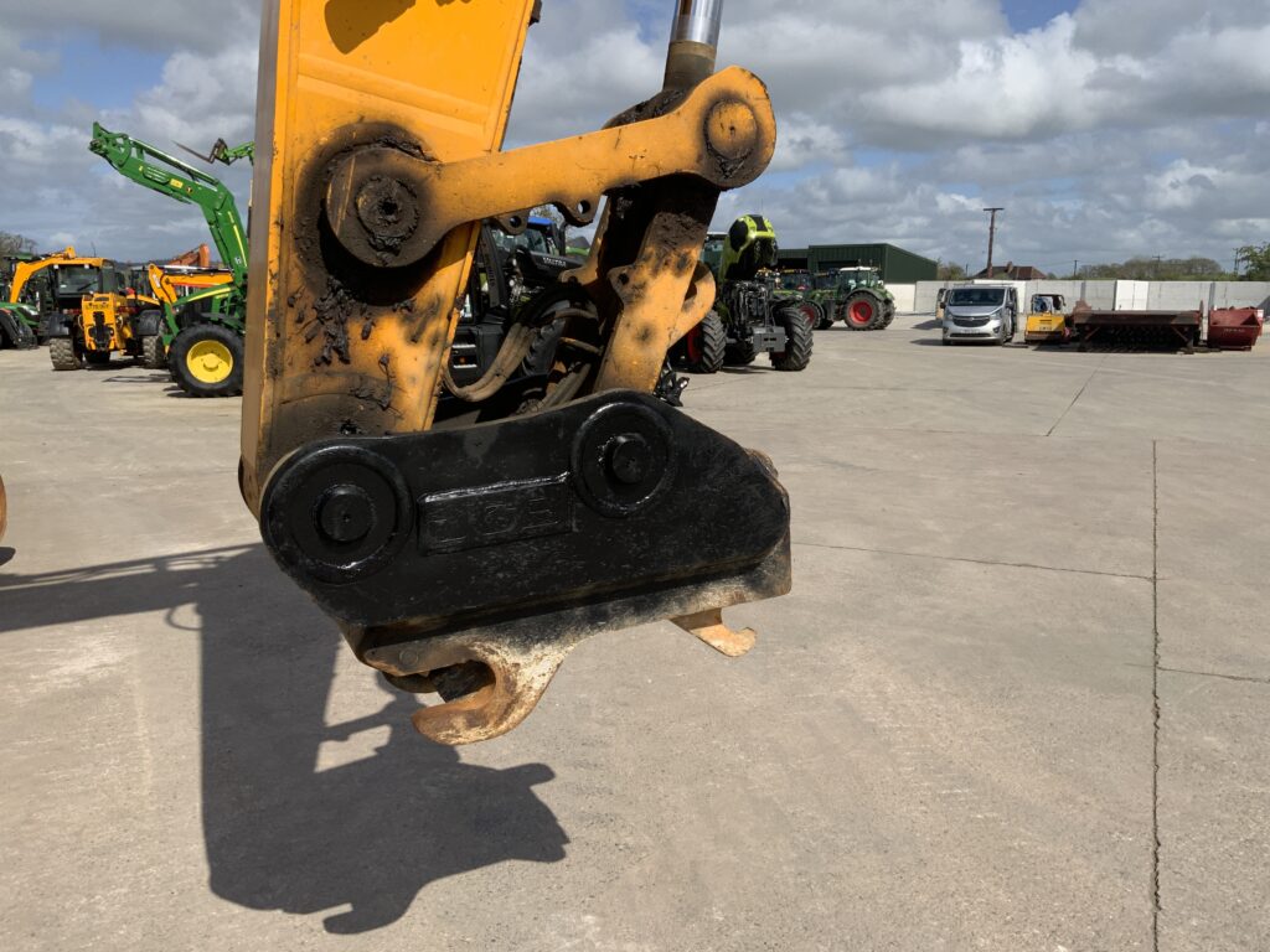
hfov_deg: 61.7
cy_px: 476
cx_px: 635
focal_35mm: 29
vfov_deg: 48.2
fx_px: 1064
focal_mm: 3
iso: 20
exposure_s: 1/2959
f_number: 1.8
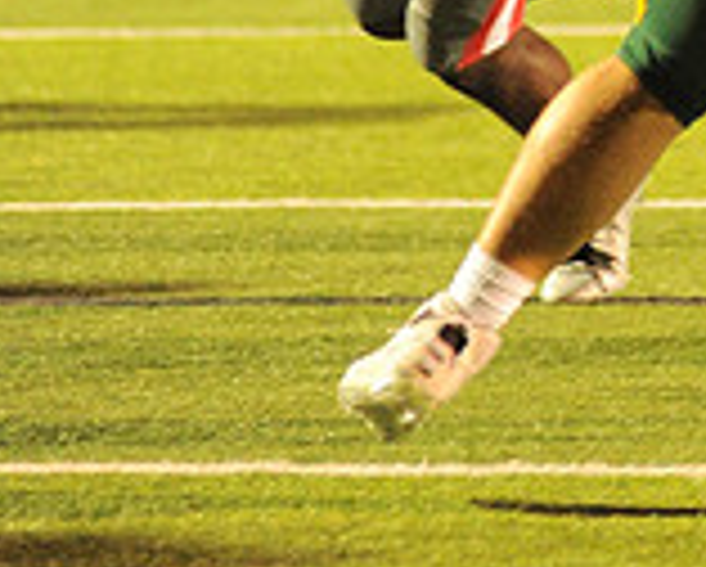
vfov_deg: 2.2
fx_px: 14456
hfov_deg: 2.8
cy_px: -126
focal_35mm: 691
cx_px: 1151
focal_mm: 200
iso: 5000
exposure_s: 1/320
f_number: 3.2
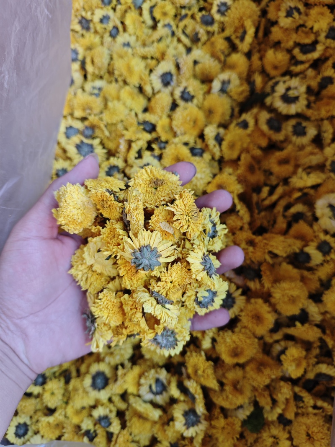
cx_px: 168
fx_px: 310
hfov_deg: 56.8
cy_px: 224
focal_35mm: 24
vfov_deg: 71.6
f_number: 1.6
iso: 100
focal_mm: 5.84
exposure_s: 1/100
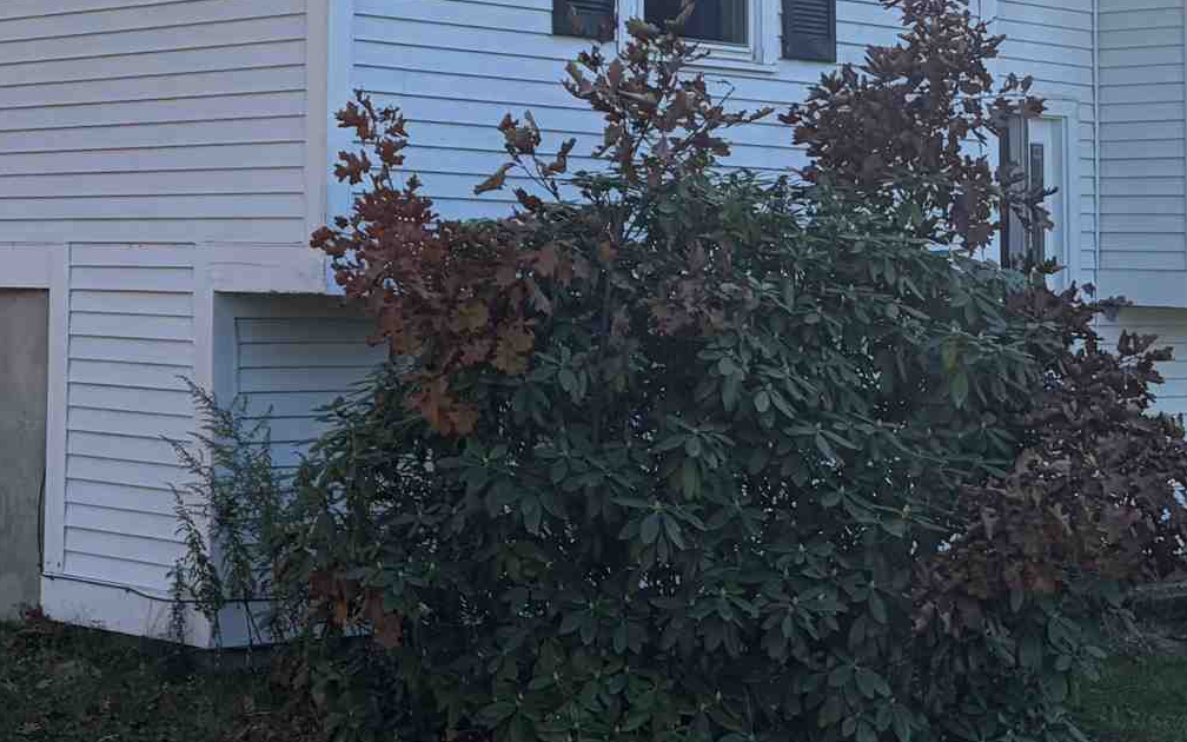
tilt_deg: +5.3
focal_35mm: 84
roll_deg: +0.3
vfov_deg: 15.3
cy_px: 34
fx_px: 2717
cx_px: 101
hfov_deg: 23.9
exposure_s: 1/1667
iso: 64
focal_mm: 5.96
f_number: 1.6
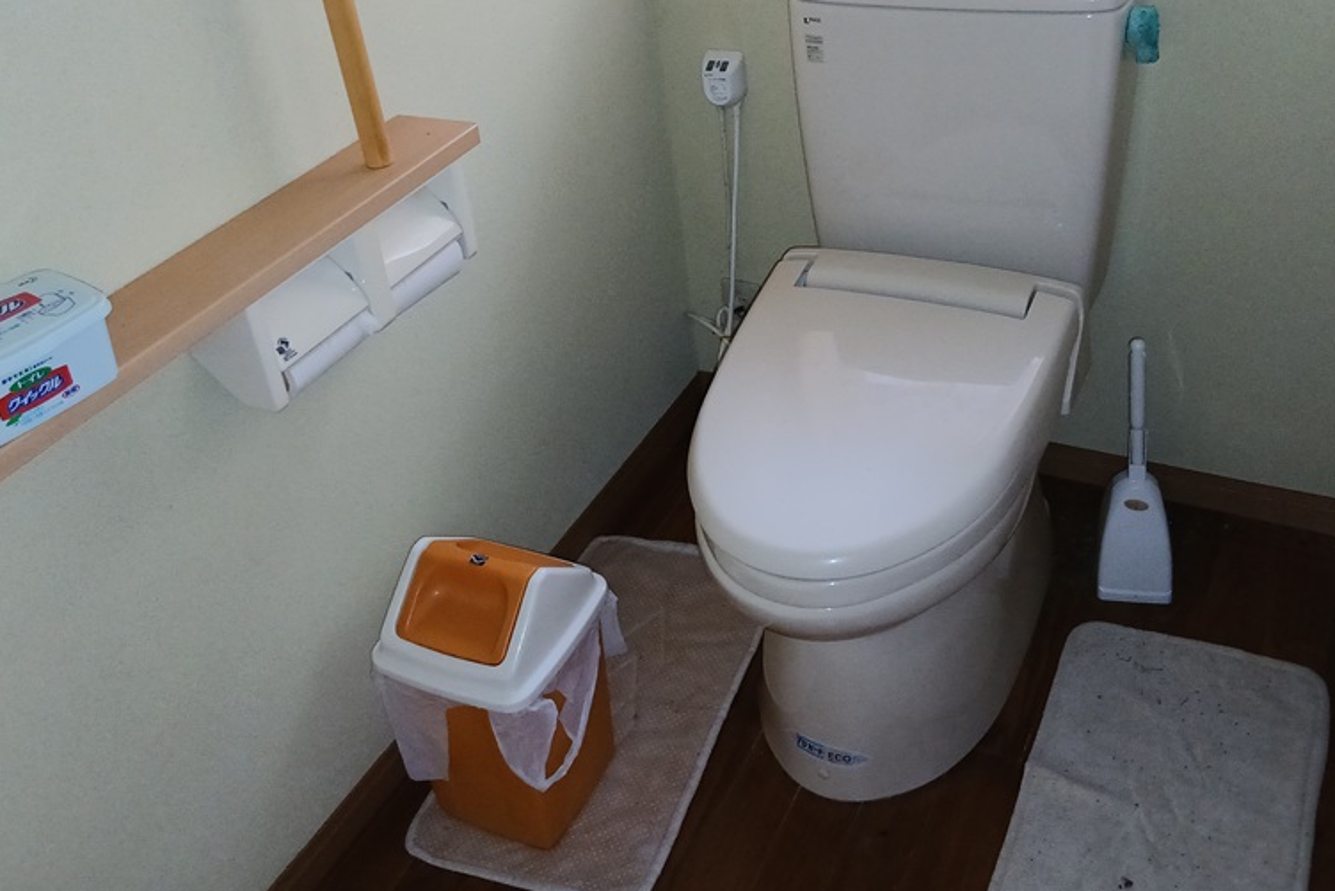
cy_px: 261
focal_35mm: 36
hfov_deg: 53.1
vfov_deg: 36.3
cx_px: 684
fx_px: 1335
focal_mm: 3.86
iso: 250
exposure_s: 1/50
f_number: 1.8
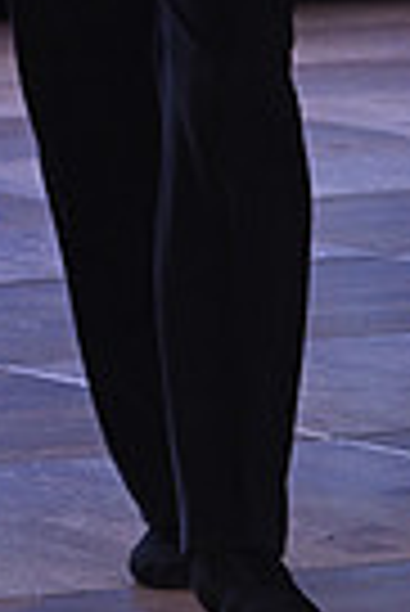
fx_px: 6679
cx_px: -56
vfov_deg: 5.2
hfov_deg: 3.5
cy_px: -230
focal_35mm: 392
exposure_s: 1/320
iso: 800
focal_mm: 92
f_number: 9
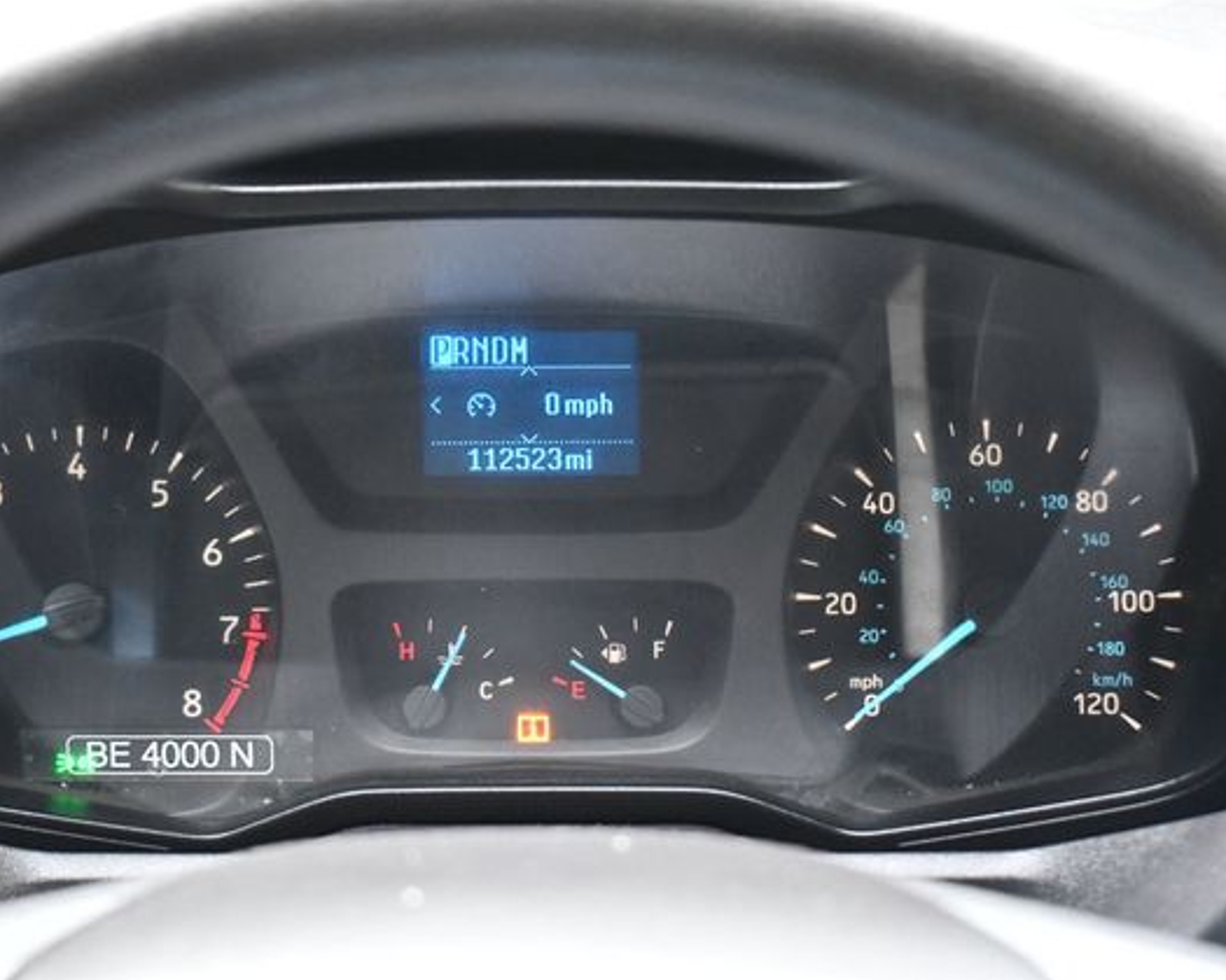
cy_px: 485
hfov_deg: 26.4
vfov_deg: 21.3
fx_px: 2613
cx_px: 518
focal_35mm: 72
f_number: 5
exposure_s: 1/60
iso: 5000
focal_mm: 42
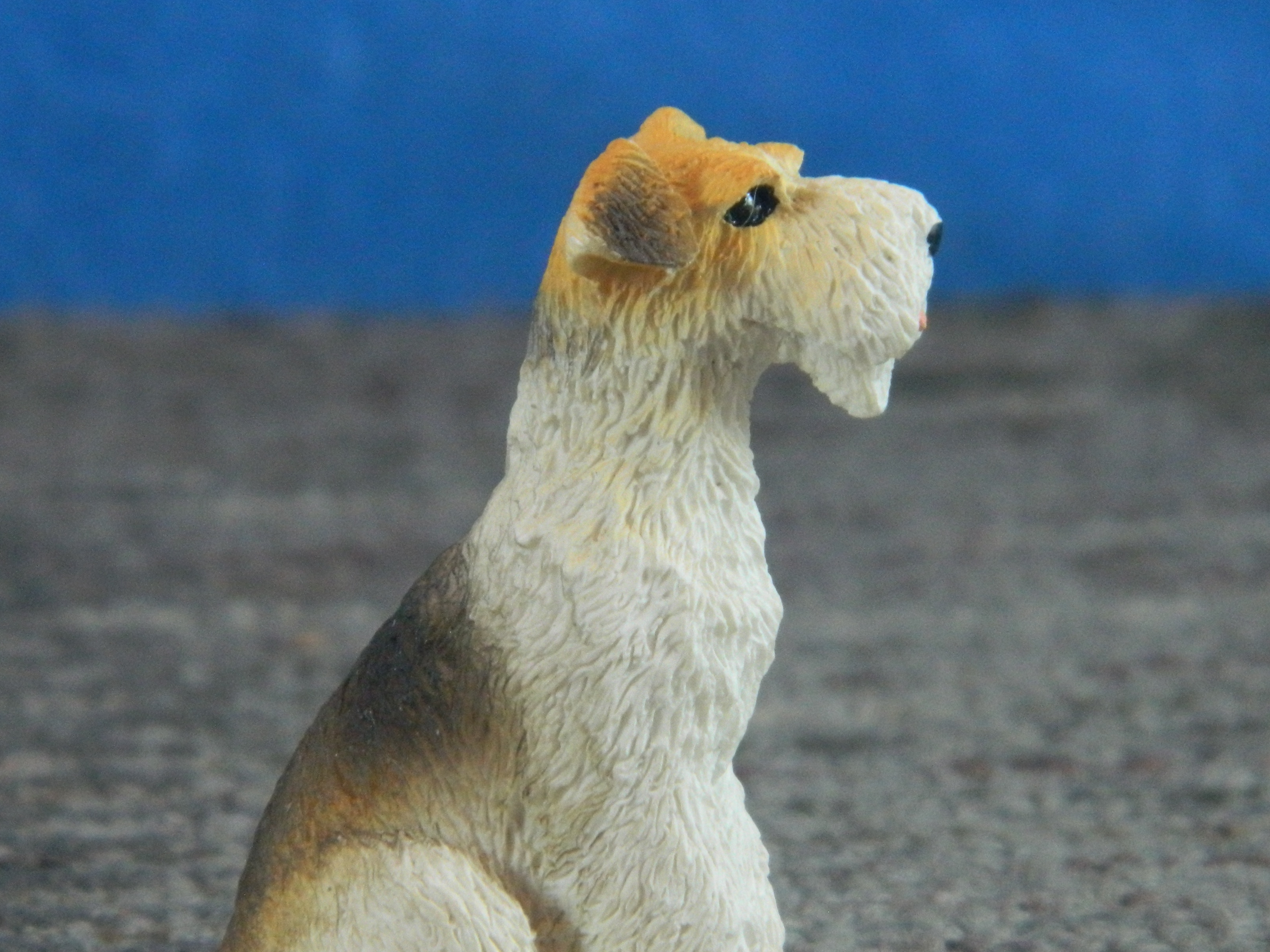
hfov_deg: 9.8
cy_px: 619
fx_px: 7374
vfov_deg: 7.4
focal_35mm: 201
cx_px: 620
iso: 400
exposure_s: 1/20
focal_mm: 27
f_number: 4.9
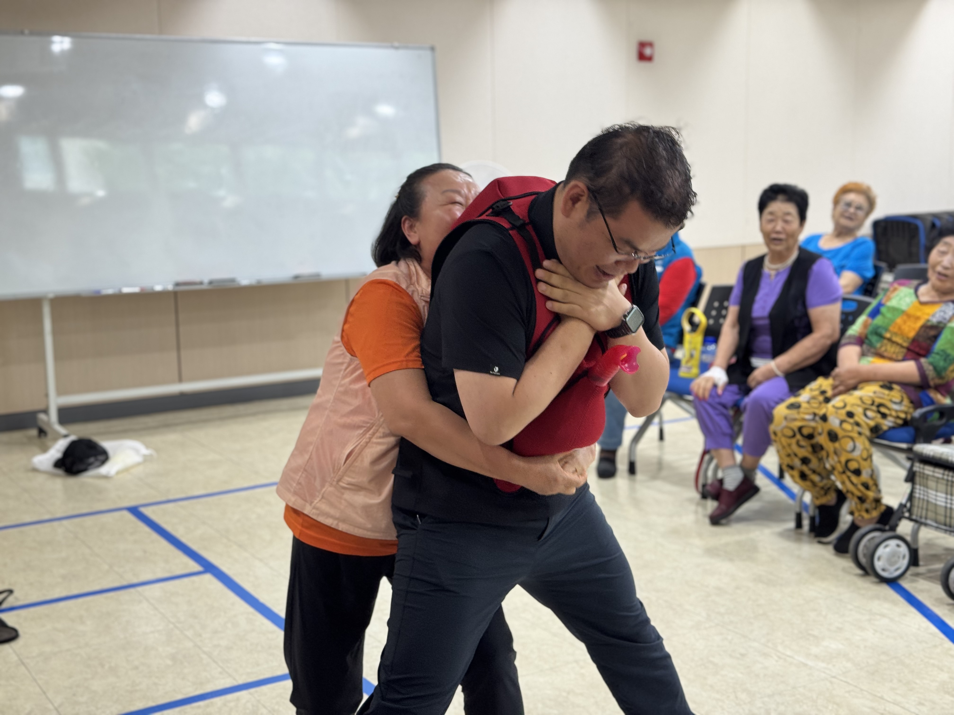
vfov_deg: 30.3
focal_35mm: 48
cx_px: 477
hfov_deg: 39.7
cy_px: 358
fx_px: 1323
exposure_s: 1/60
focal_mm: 6.76
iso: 100
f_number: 1.78
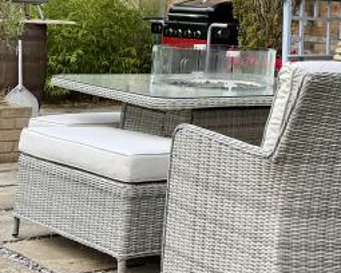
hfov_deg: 19.4
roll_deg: -2.6
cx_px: 390
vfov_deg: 15.4
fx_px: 949
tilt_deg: +6.7
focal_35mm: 94
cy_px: -108
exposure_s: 1/2703
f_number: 1.78
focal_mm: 6.76
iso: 100
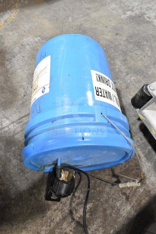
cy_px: 117
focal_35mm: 27
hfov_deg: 47.9
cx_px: 78
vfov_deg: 67.4
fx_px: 175
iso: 6400
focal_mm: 18
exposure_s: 1/200
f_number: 7.1
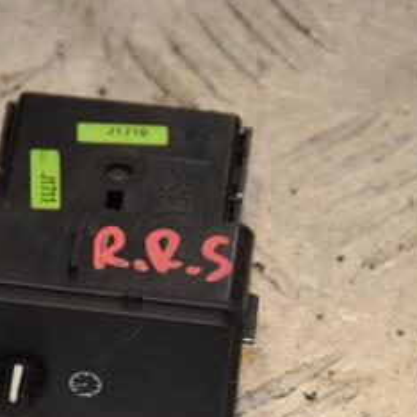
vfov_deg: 5.1
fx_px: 4676
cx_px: 64
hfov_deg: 5.1
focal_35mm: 343
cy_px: 312
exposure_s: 1/200
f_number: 8
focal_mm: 105
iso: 800
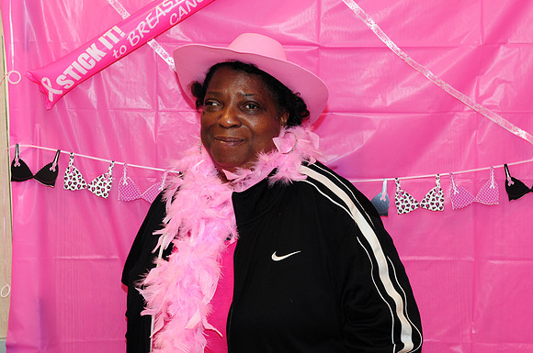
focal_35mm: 78
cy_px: 176
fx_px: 1153
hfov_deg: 26.0
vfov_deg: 17.4
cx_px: 266
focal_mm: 52
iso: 640
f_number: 5.6
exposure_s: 1/60
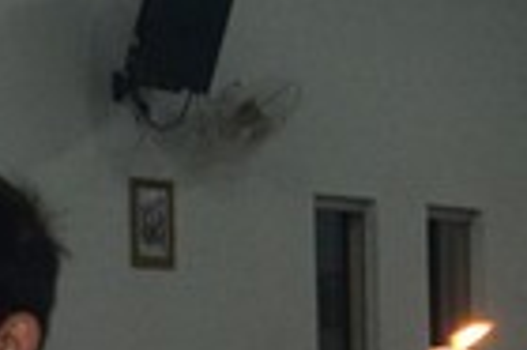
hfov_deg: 8.8
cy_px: 630
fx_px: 3363
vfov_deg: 5.9
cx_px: 706
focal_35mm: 230
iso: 1250
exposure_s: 1/200
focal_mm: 24
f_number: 5
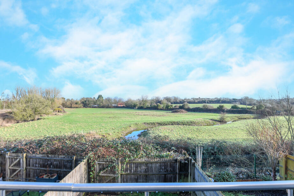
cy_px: 103
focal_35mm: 20
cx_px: 148
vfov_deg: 61.9
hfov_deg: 84.0
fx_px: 163
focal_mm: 18
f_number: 6.3
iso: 500
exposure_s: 1/500
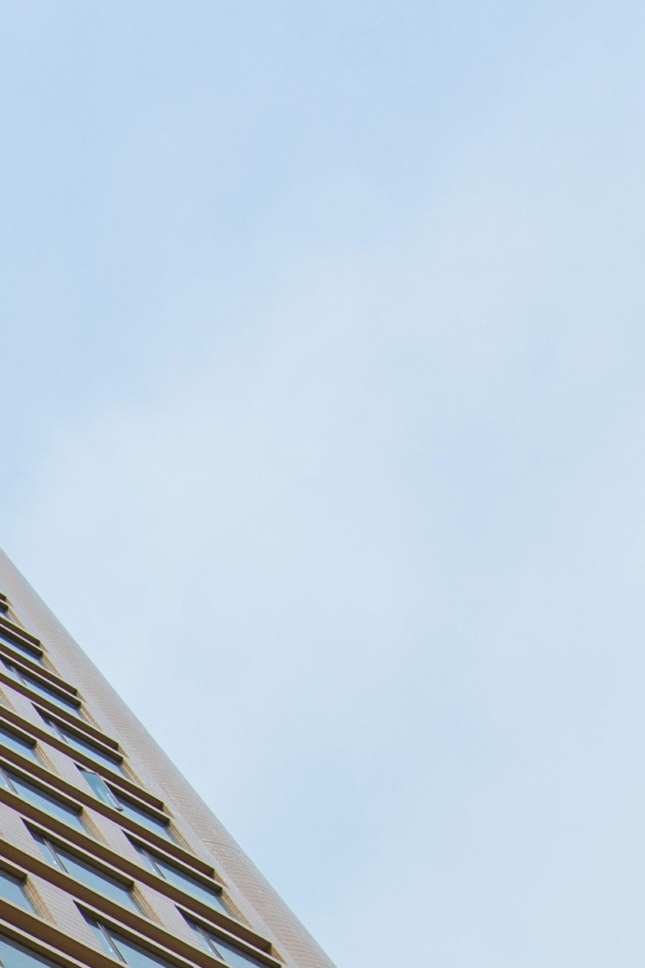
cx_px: -612
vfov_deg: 25.5
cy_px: 1236
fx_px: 1854
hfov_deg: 15.9
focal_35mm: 69
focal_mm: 14
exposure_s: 1/400
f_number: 8
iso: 100
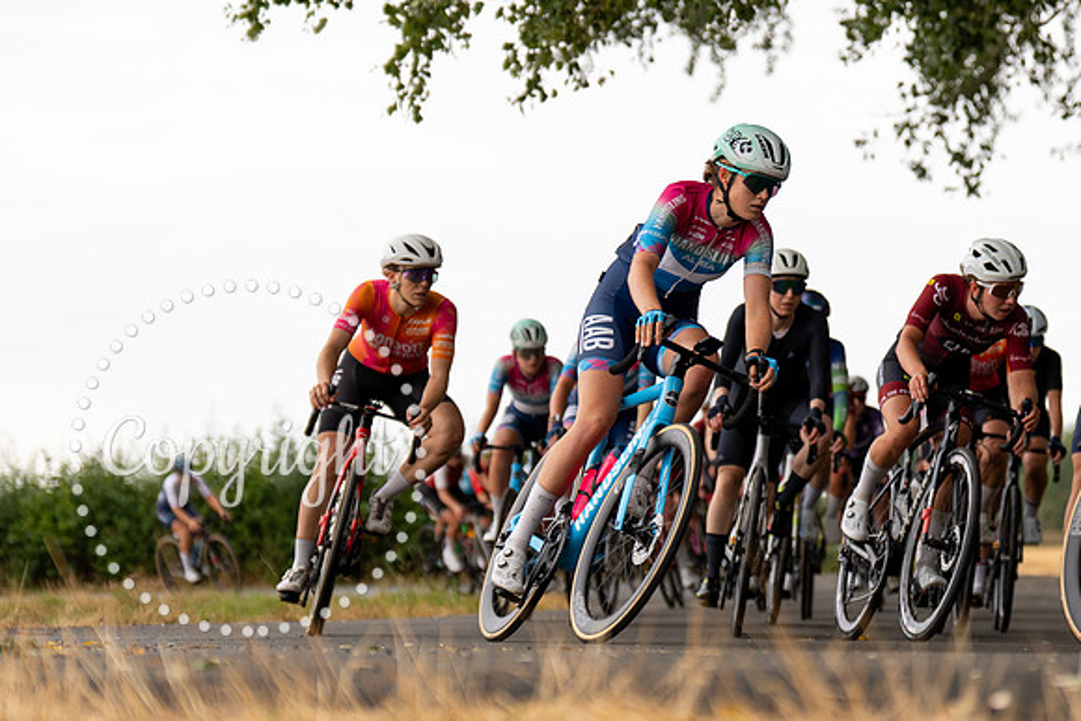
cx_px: 695
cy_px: 319
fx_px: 4860
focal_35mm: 162
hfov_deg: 12.7
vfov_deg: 8.5
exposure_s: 1/1000
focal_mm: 100
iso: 400
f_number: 2.8
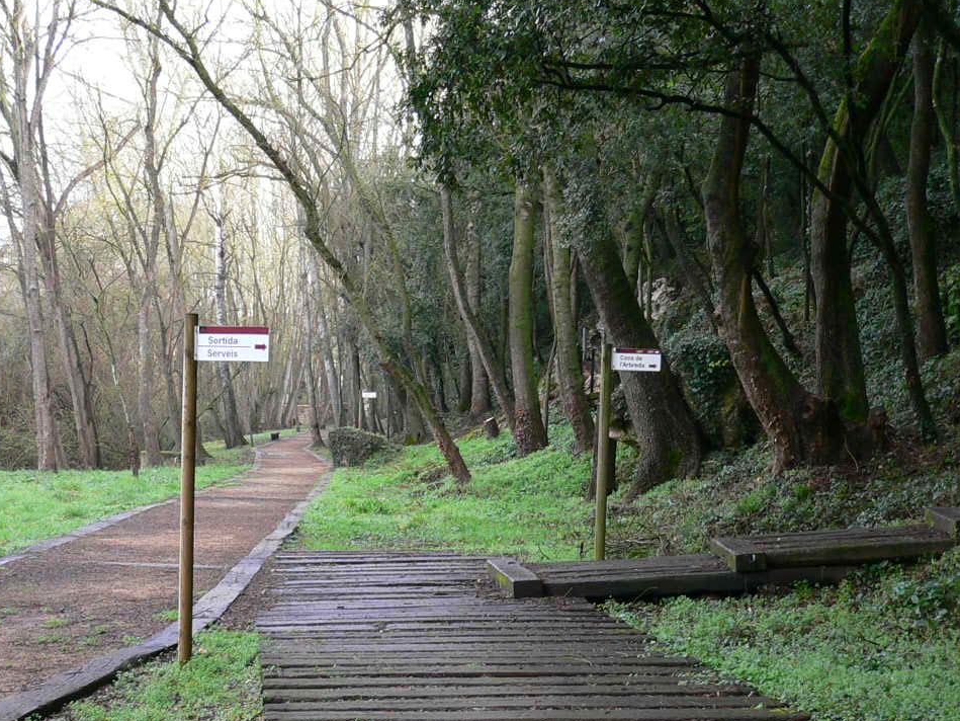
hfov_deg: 32.7
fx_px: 1636
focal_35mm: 59
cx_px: 427
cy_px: 434
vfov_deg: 24.8
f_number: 2.8
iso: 100
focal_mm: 5.8
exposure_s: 1/80
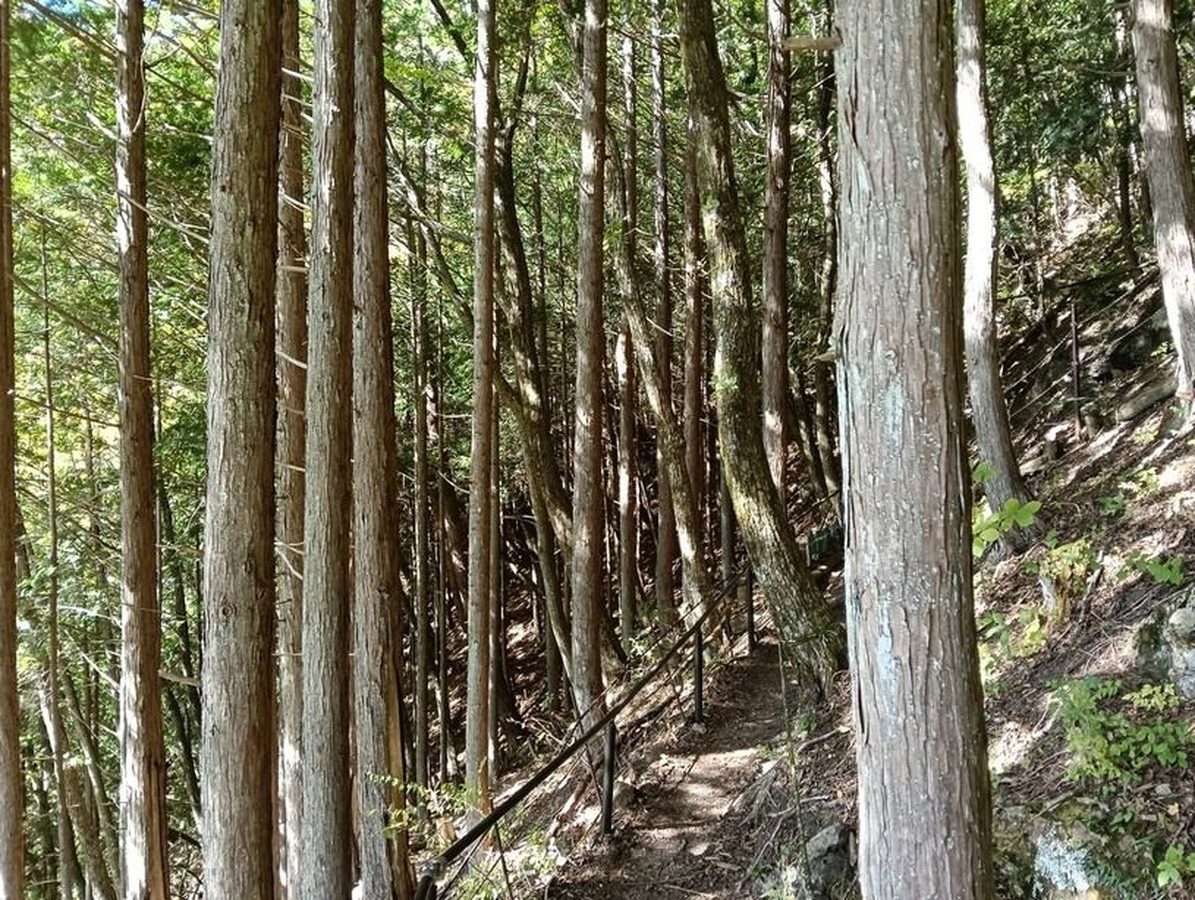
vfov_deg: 51.5
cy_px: 450
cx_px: 598
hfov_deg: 65.2
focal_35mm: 27
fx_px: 934
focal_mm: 3.98
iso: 320
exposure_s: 1/100
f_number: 1.8
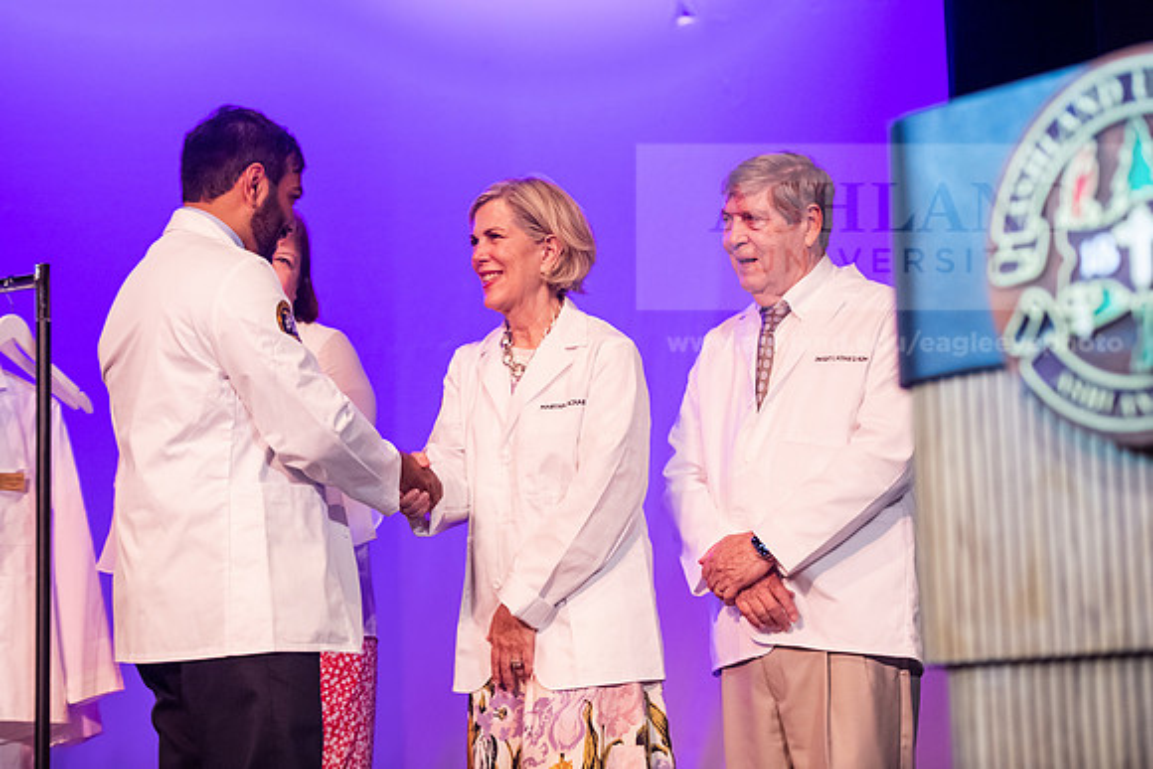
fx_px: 3043
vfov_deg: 14.4
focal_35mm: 95
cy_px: 384
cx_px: 576
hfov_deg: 21.5
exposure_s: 1/200
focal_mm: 95
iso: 4000
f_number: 3.2
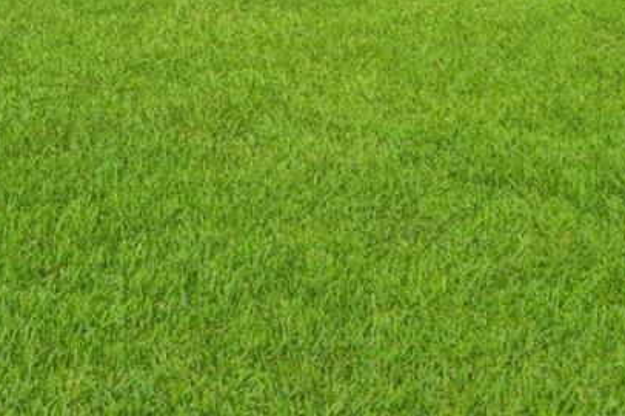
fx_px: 1162
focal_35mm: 67
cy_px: -242
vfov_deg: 17.7
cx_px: -462
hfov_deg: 21.4
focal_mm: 17
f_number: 8
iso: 200
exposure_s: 1/500
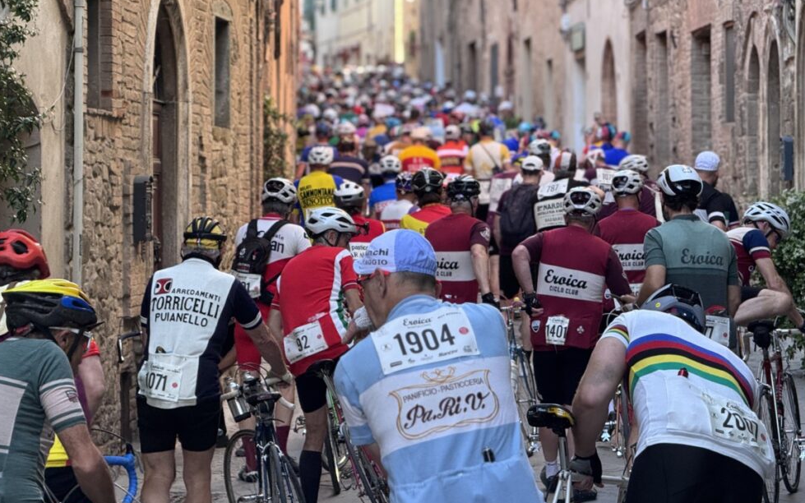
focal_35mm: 133
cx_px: 385
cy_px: 246
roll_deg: +1.2
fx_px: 2918
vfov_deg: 9.9
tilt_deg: +0.0
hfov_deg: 15.7
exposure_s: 1/99
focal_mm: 15.66
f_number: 2.8
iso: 125
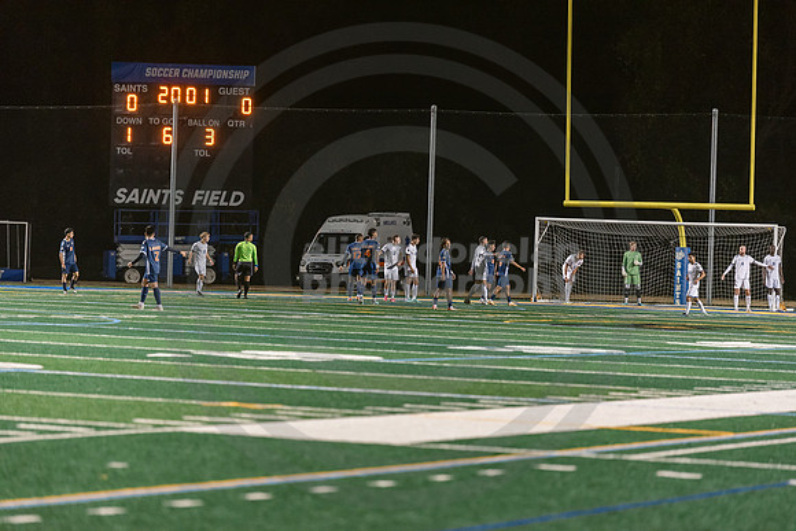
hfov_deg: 11.7
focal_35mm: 175
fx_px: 3870
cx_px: 398
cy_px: 266
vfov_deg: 7.9
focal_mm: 175
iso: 2500
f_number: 2.8
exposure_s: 1/500
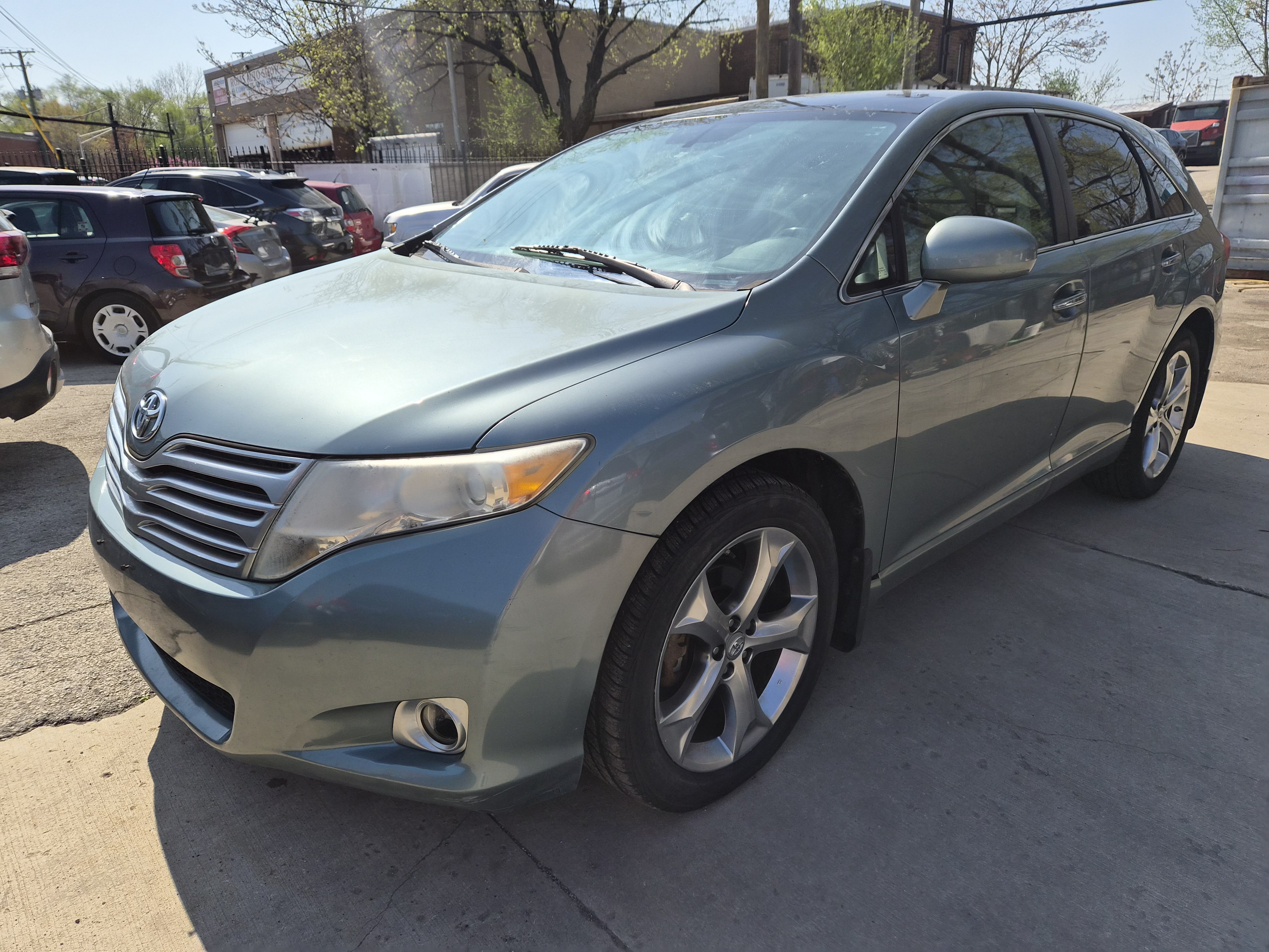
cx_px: 634
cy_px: 476
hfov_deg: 73.9
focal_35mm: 23
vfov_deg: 58.9
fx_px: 843
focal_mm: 5.4
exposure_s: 1/6160
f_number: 1.8
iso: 80
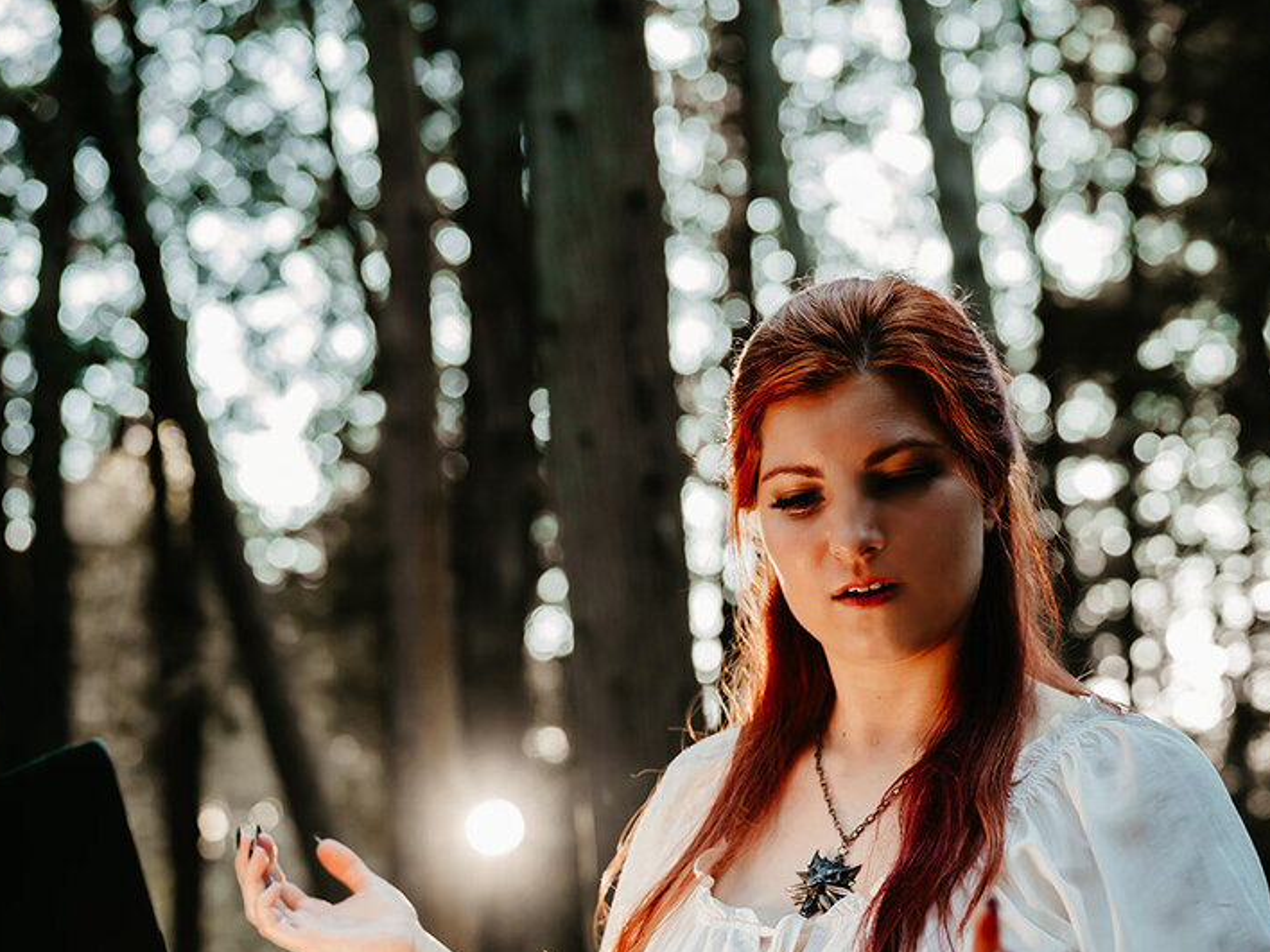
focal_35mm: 57
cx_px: 766
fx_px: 2091
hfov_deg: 33.7
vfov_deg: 25.4
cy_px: 701
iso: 800
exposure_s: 1/250
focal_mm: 35
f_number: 1.8
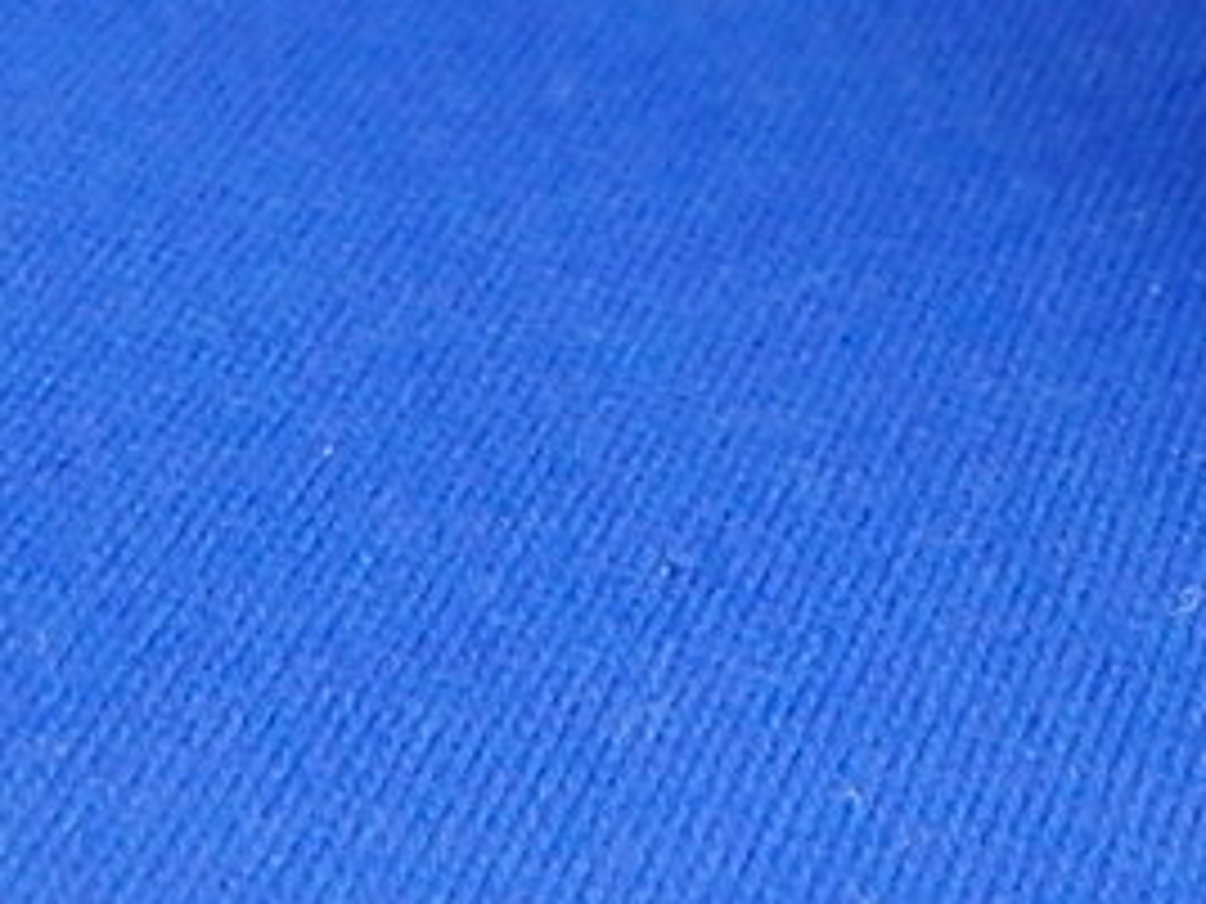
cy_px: -1088
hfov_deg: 10.6
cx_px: 2466
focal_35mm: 170
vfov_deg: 8.2
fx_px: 5923
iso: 800
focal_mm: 6.8
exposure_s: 1/30
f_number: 4.6
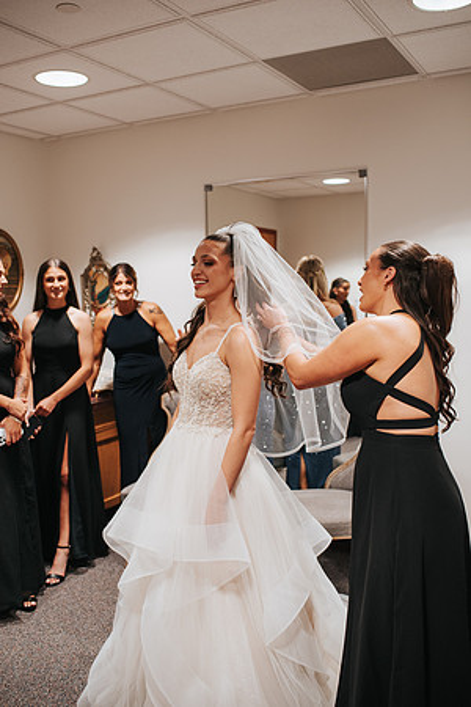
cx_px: 236
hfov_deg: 37.9
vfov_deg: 54.4
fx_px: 687
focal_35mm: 35
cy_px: 354
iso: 800
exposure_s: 1/125
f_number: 2.8
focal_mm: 35
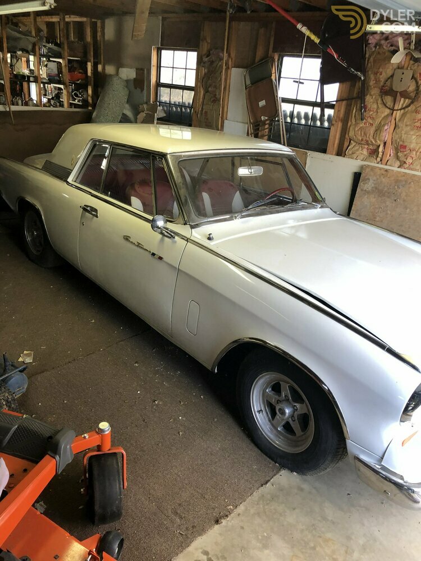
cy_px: 280
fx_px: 454
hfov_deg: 49.7
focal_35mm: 28
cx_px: 210
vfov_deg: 63.4
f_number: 1.8
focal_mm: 3.99
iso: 40
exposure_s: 1/30
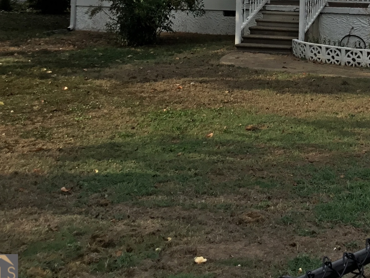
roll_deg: -1.0
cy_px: -53
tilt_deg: +3.0
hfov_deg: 24.5
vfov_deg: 18.4
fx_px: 812
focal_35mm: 76
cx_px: 370
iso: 25
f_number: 2.4
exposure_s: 1/1181
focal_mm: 3.3
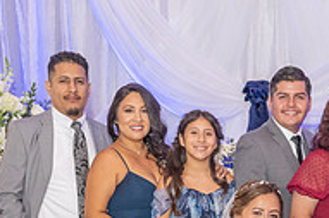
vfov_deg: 15.5
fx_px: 749
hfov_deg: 24.5
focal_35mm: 82
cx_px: 241
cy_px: 316
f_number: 4
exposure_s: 1/200
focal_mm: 24
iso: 1600
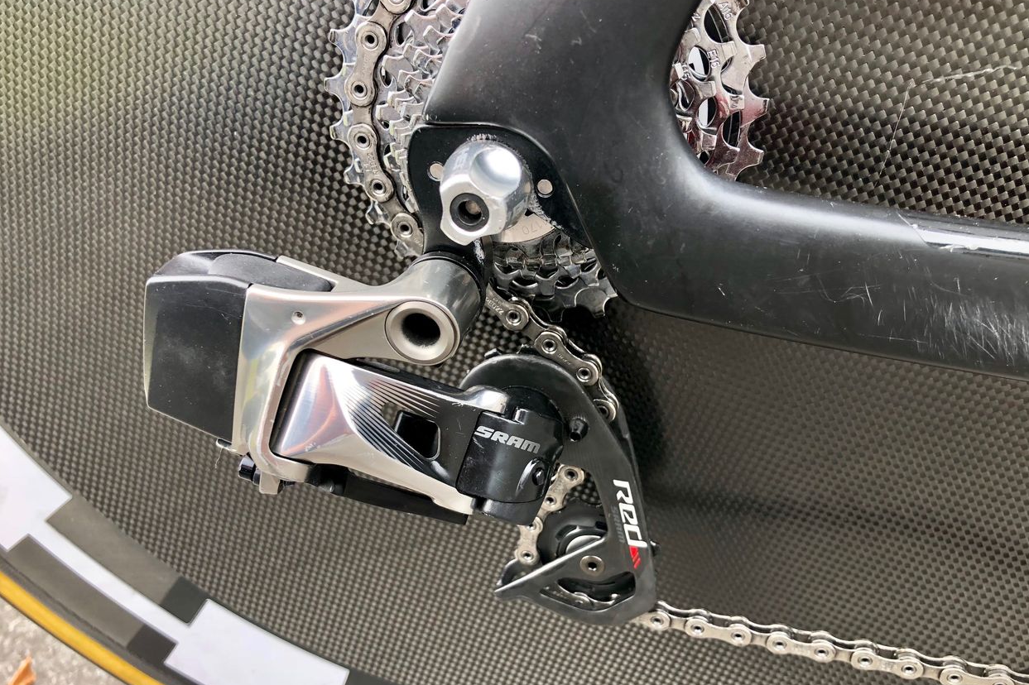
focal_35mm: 30
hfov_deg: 61.9
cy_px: 386
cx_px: 516
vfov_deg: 43.5
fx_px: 857
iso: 25
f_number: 1.8
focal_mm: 3.99
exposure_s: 1/120
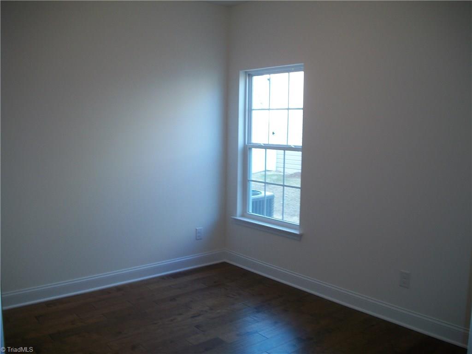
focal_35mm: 32
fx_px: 436
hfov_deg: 56.8
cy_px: 177
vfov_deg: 44.2
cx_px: 236
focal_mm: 5.7
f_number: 2.9
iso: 80
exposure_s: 1/30
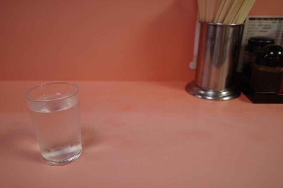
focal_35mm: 28
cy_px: 94
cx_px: 142
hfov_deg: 65.5
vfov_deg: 46.4
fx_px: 220
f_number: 2.8
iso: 100
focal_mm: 18.3
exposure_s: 1/60
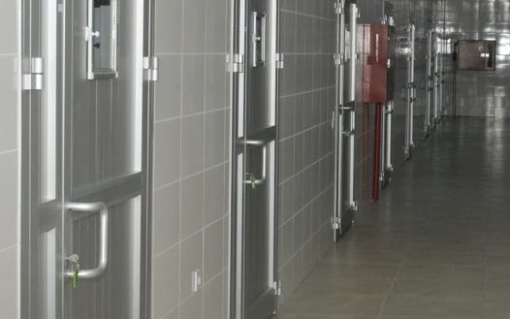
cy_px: 100
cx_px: 455
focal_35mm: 92
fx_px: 1279
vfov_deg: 14.2
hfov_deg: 22.0
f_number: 10
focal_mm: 24
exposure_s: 1/60
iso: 500
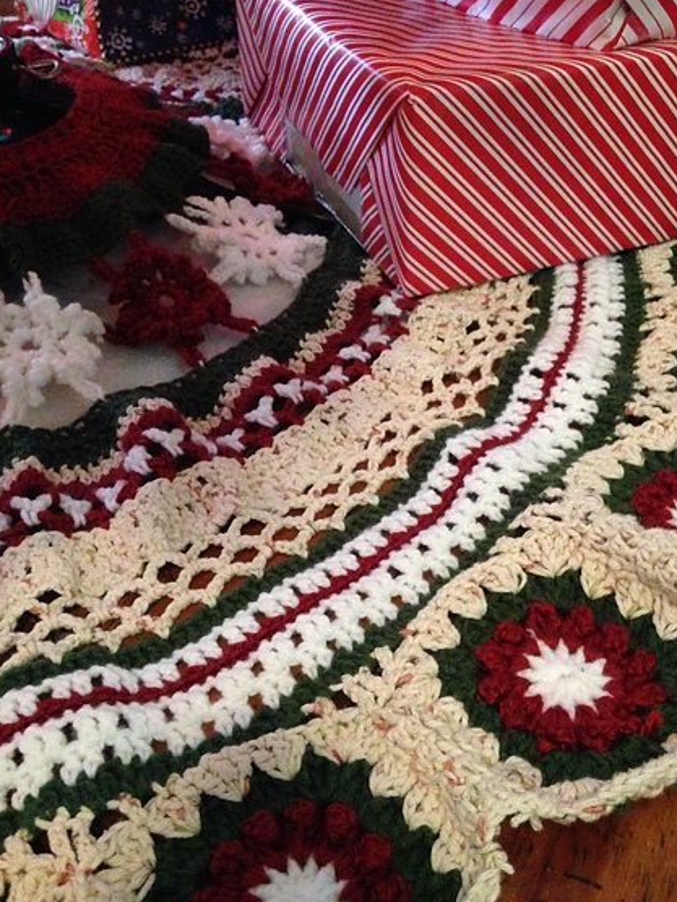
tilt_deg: -36.5
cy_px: 384
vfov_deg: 48.8
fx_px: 991
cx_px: 380
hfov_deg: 37.7
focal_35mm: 38
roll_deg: +0.1
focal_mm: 4.12
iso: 640
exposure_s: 1/15
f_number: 2.4
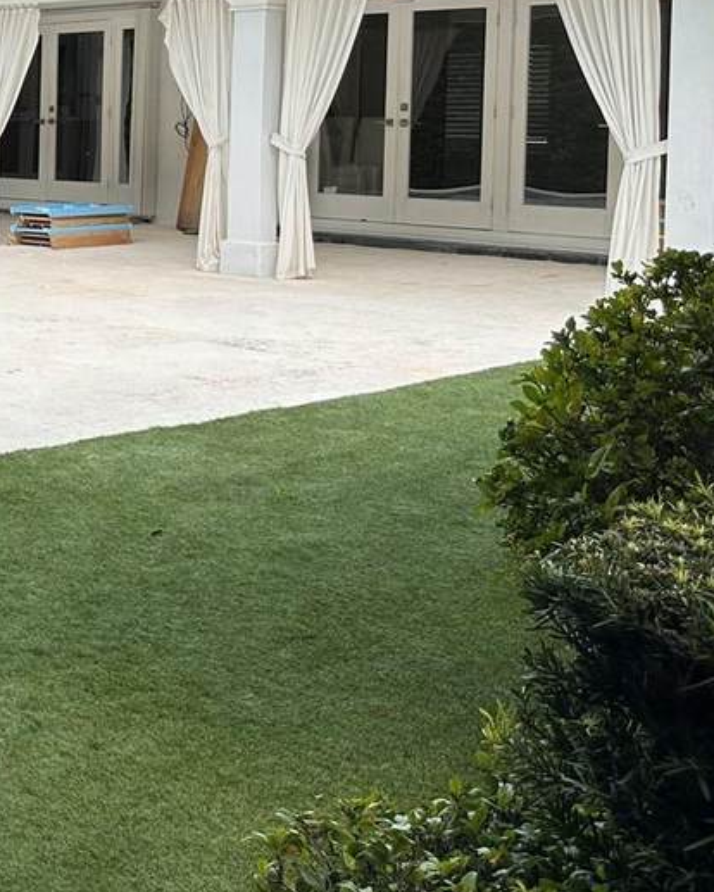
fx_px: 1531
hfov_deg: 22.5
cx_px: -293
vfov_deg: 31.8
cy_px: 202
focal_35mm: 58
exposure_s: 1/1050
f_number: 1.78
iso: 80
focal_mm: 6.86
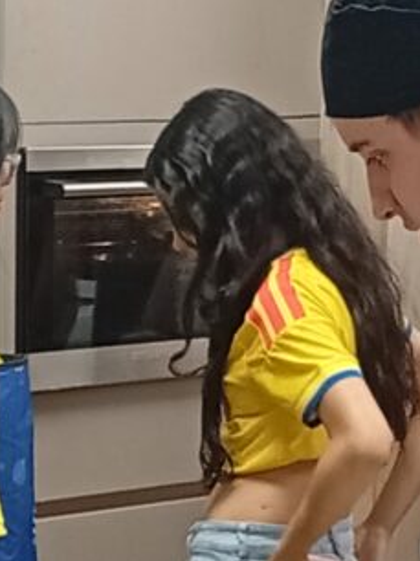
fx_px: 2932
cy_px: 498
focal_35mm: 181
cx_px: 229
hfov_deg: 8.2
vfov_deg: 10.9
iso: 168
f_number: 1.8
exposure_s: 1/60
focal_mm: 3.84
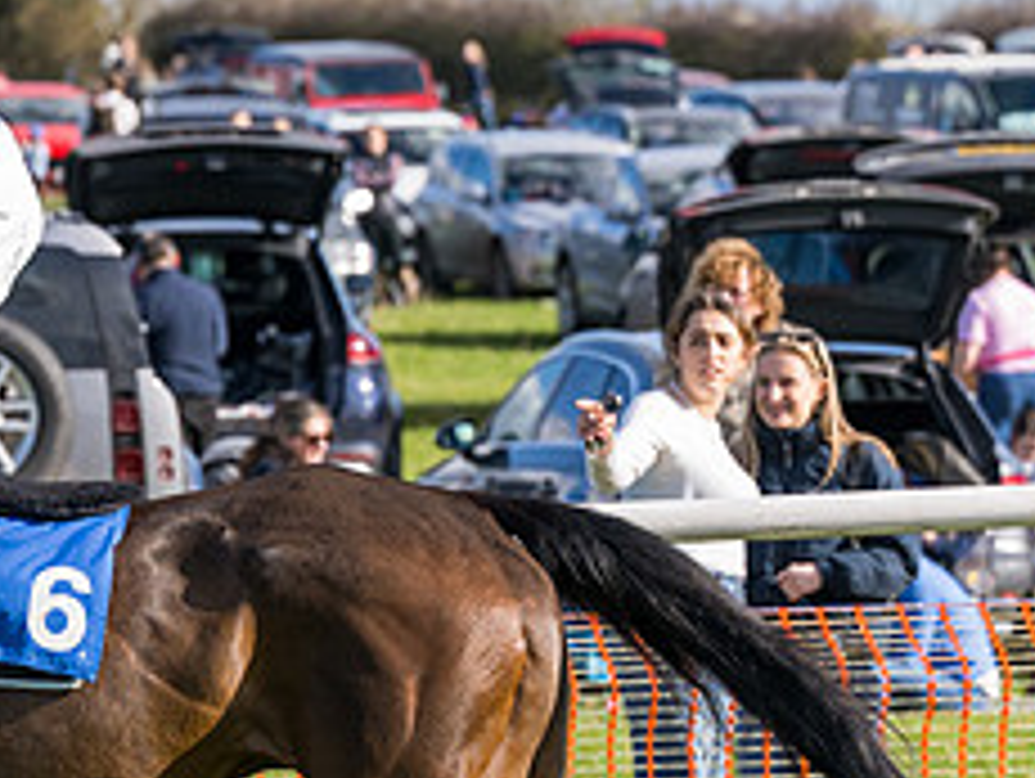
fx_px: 11254
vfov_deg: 4.0
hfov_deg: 5.3
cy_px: 510
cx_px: 259
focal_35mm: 376
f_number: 4
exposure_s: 1/2500
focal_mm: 110
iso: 400
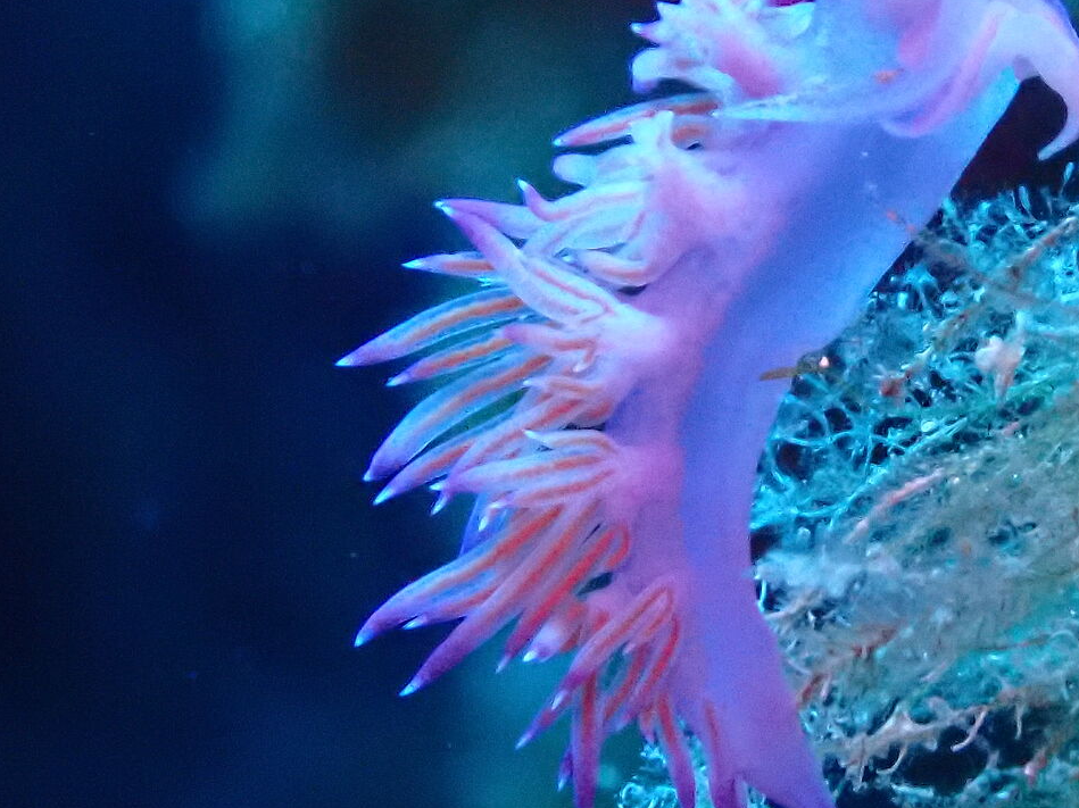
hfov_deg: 7.8
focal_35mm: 253
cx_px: 687
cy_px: 270
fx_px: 7883
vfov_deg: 5.9
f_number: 6.3
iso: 1600
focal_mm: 18
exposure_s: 1/160
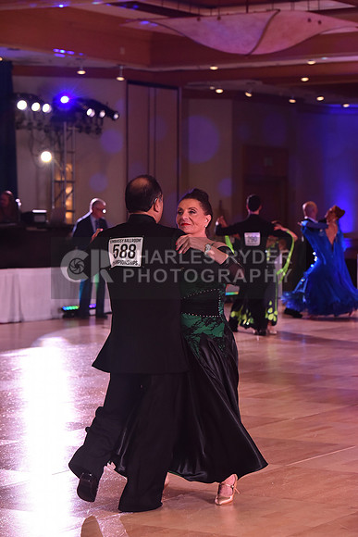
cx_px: 179
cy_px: 268
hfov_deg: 12.2
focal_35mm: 112
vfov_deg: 18.3
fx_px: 1670
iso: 2000
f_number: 4.5
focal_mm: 112
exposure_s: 1/320
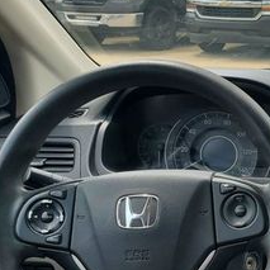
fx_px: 609
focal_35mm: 69
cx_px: 363
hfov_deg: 22.1
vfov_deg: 24.4
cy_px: 236
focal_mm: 4.3
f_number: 2.4
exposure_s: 1/924
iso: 50
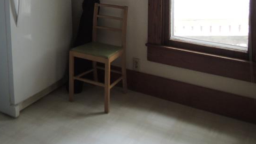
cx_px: 69
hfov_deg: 41.1
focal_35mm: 49
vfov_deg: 22.3
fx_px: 333
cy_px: -34
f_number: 2.8
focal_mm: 4.3
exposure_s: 1/30
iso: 220
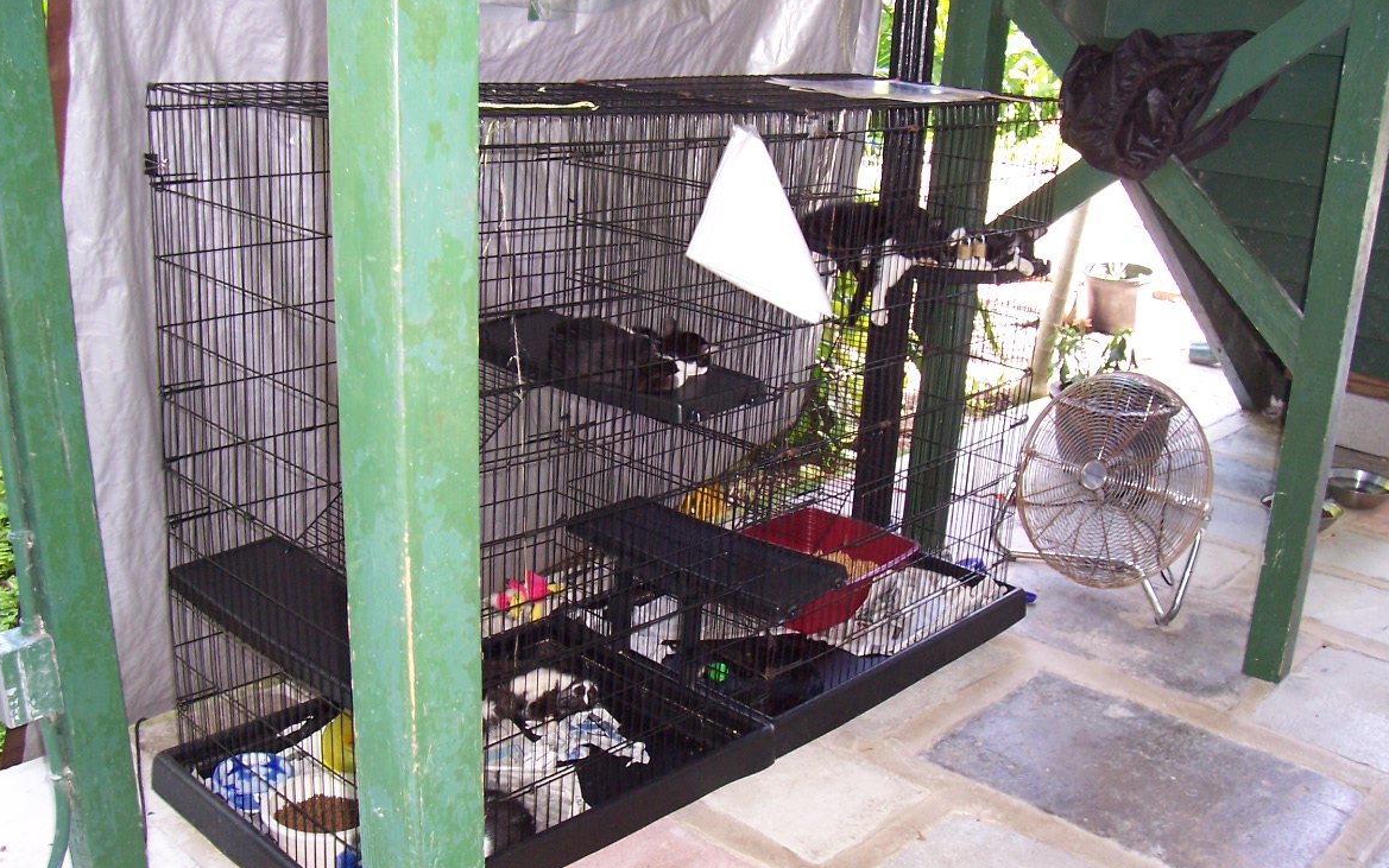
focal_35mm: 37
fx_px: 1401
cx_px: 695
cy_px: 455
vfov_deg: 34.4
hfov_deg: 52.7
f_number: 2.7
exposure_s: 1/60
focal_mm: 5.6
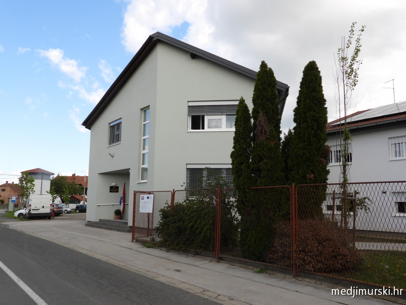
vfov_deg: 46.8
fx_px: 352
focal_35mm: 30
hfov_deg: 60.0
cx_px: 203
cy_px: 152
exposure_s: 1/800
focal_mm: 5.4
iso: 100
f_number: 3.2
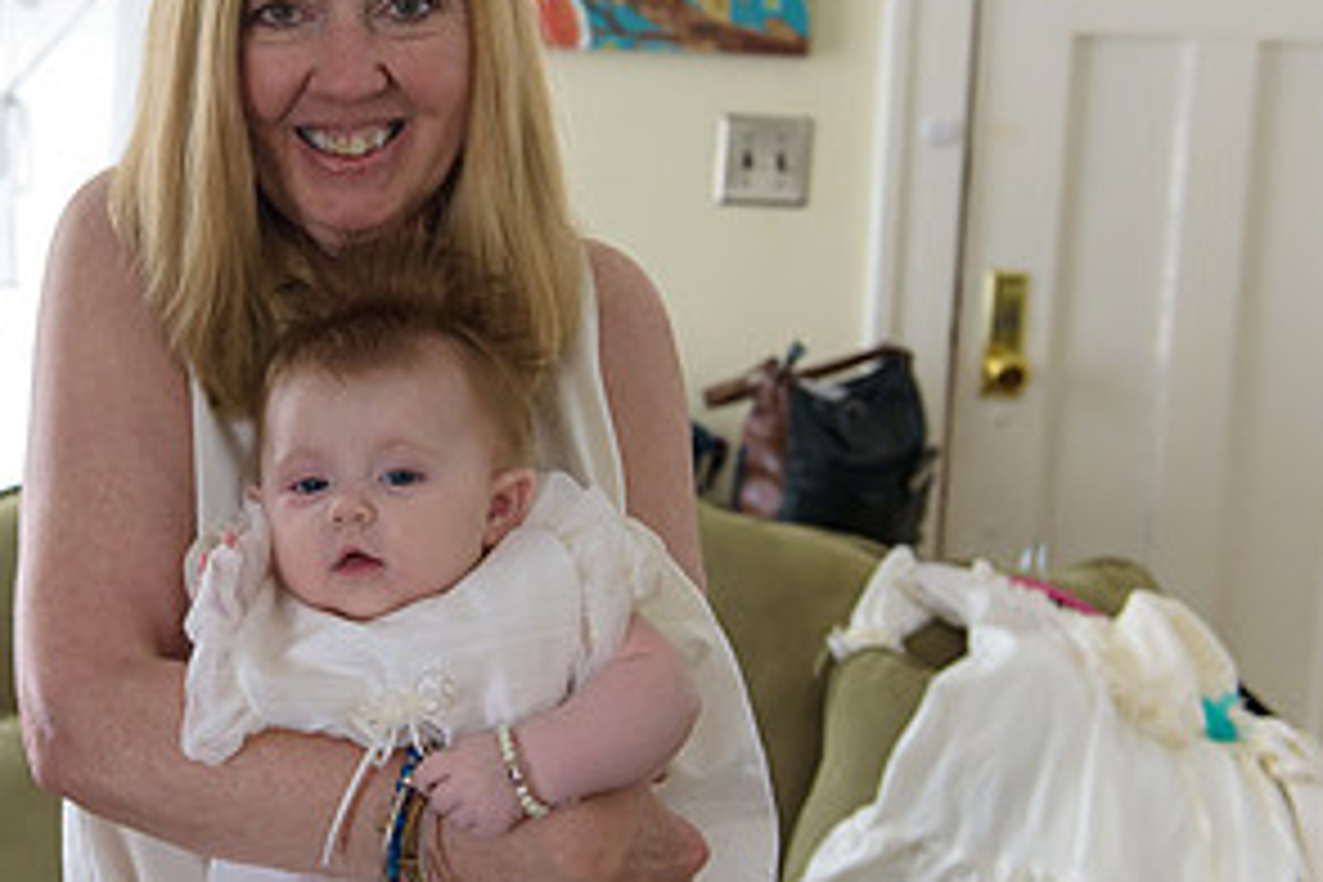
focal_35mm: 69
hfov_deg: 28.6
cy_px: 299
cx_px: 248
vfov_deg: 19.7
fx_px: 2536
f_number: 3.2
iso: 1600
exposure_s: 1/125
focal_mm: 35
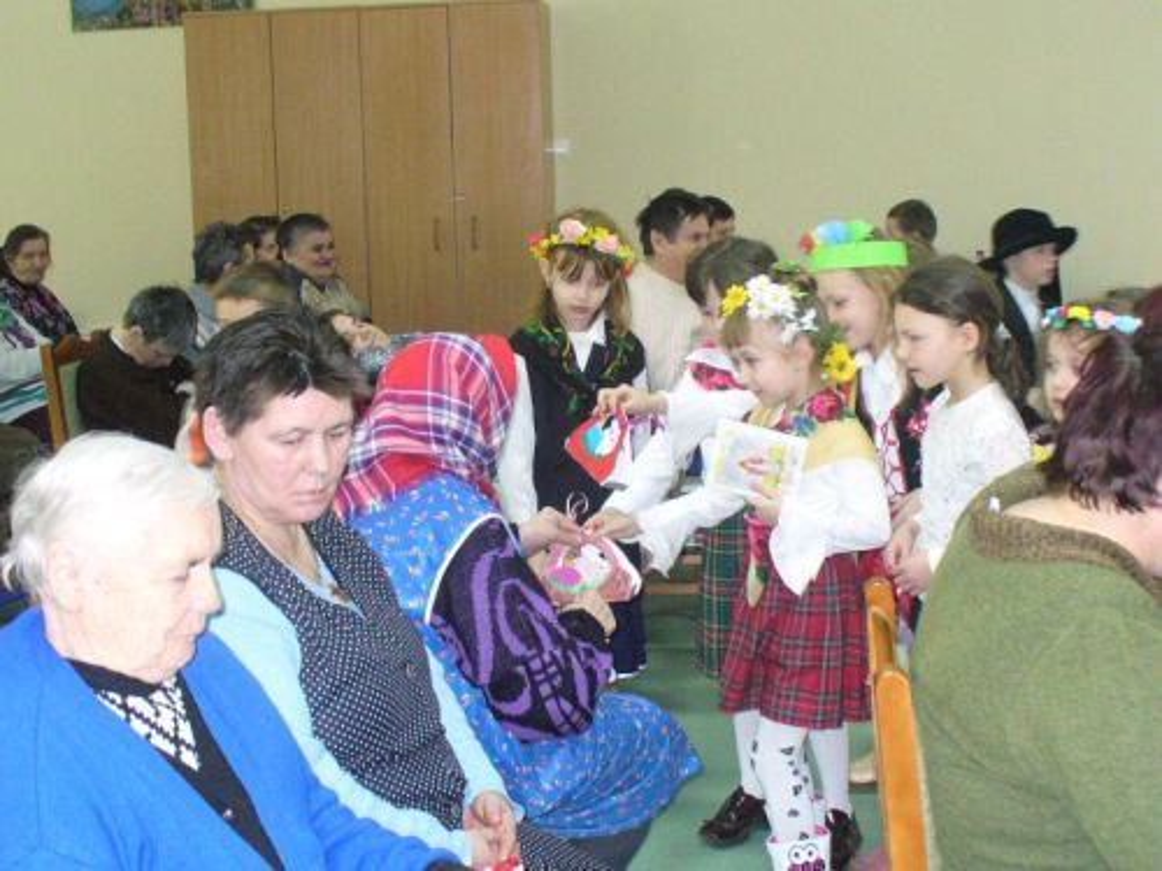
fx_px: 1611
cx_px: 581
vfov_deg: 30.3
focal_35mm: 48
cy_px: 436
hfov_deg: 39.7
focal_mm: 6.1
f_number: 2.8
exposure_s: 1/30
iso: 250
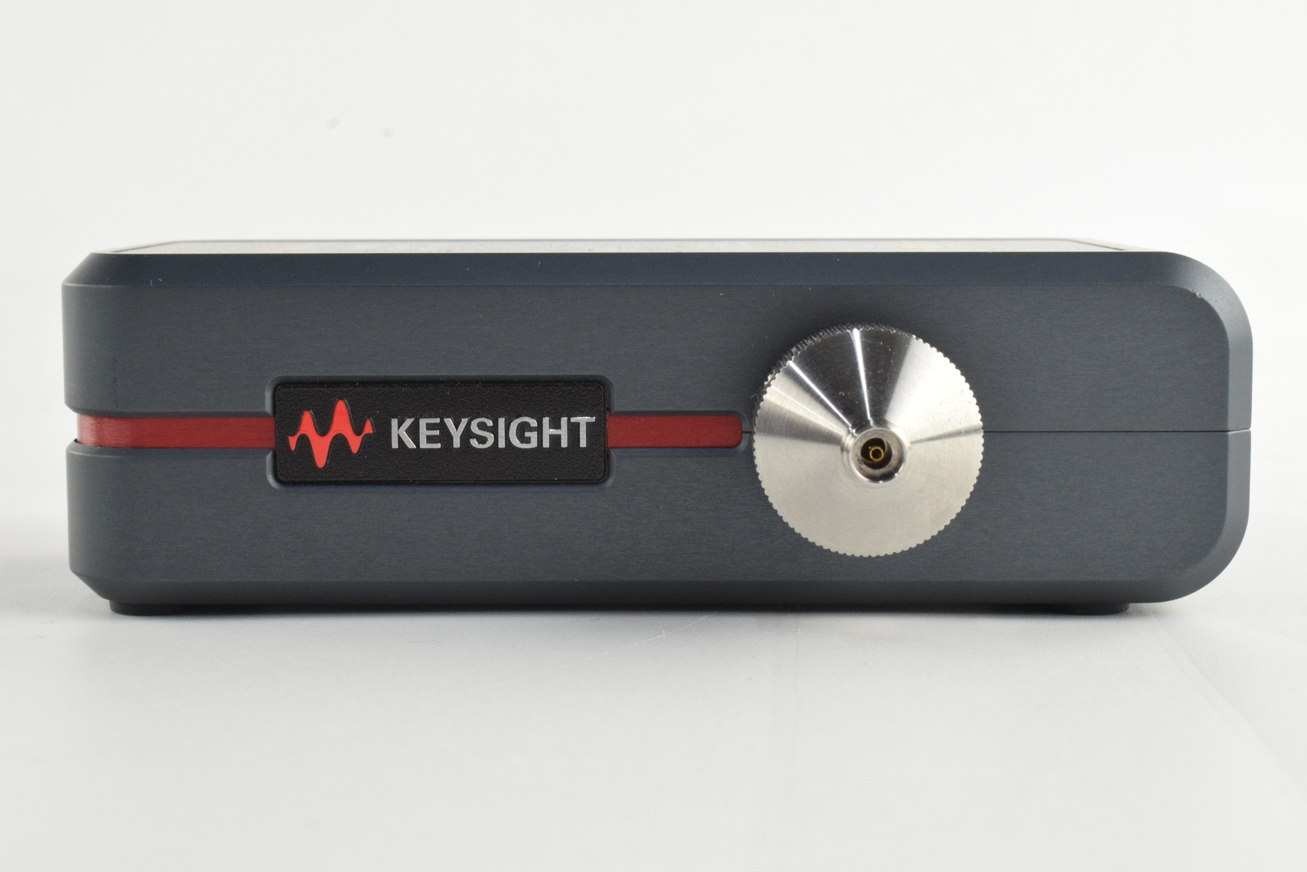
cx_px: 644
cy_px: 432
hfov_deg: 31.4
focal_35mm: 64
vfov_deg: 21.2
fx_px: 2323
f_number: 22
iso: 1600
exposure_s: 1/30
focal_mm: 42
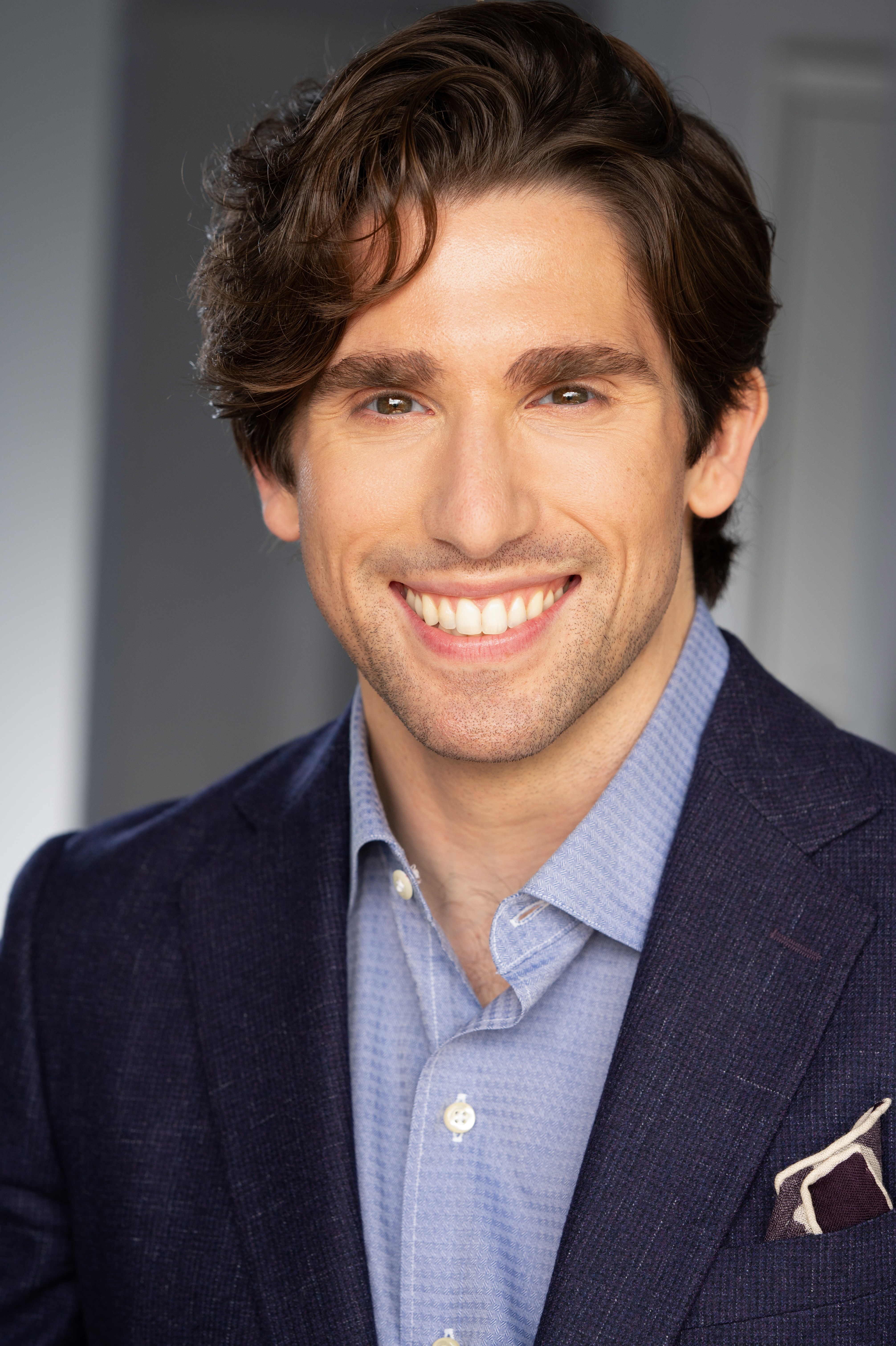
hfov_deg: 16.1
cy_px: 673
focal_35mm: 85
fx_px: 3177
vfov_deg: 23.9
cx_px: 448
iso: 500
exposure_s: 1/200
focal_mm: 85
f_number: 5
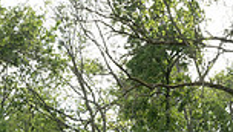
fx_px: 854
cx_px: 131
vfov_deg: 8.3
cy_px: 287
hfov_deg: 15.5
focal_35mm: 138
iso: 200
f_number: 7.1
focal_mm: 25.5
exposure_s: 1/200
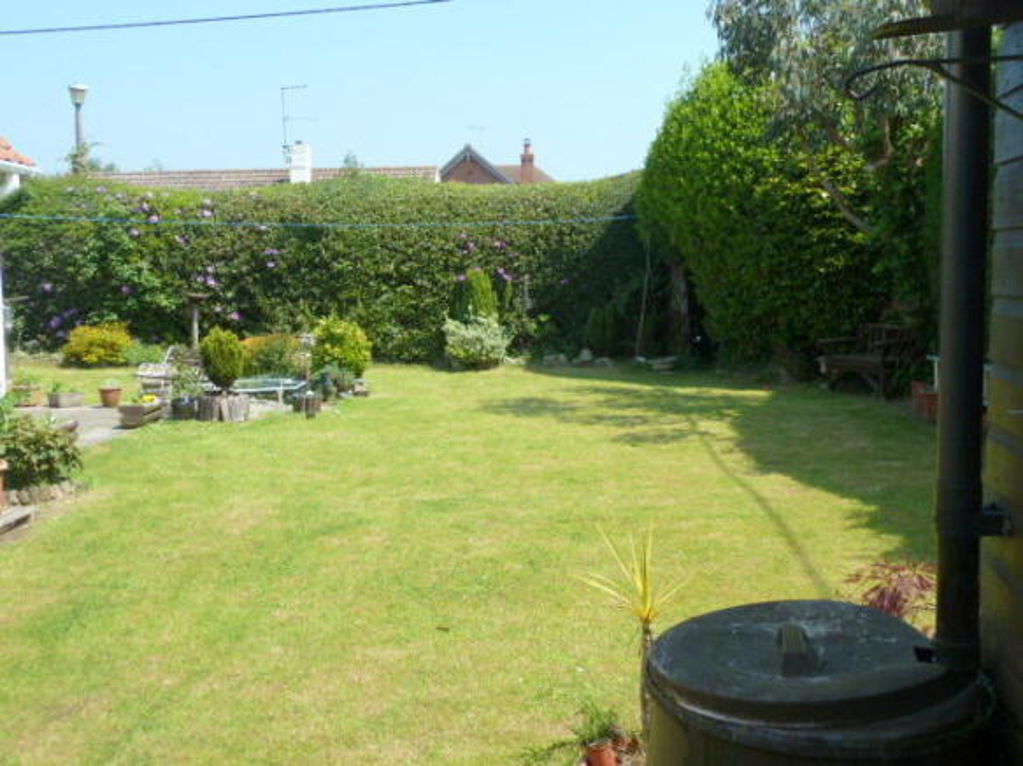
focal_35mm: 35
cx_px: 512
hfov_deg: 52.6
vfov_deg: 40.7
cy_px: 383
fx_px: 1034
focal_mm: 5.7
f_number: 4
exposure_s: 1/400
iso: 80
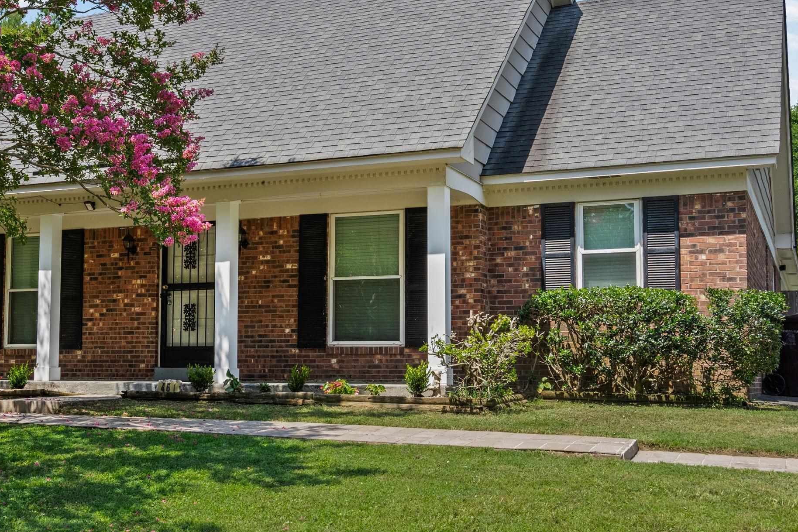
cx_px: 308
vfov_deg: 29.1
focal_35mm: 46
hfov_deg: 42.5
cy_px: 177
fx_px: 1020
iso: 800
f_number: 9.5
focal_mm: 29
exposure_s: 1/350
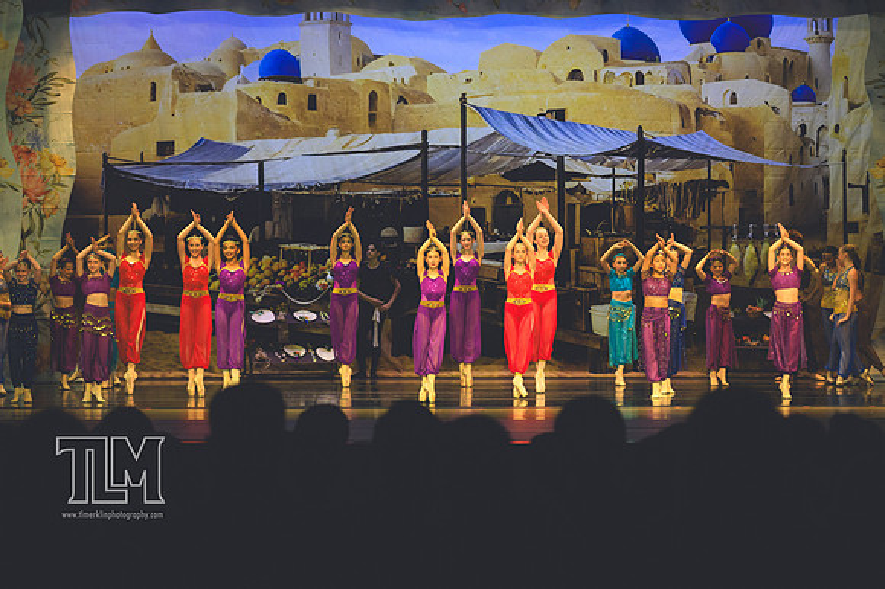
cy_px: 294
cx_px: 442
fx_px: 2580
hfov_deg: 19.5
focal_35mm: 105
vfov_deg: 13.0
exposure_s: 1/500
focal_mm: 70
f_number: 2.8
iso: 1600
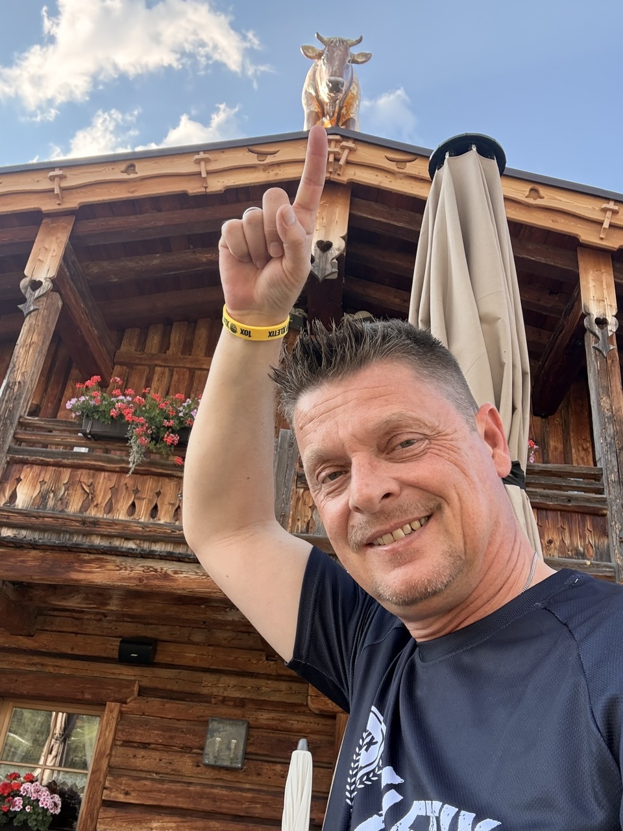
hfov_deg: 46.8
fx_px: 720
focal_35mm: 30
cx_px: 312
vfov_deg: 60.0
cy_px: 416
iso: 40
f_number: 1.9
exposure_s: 1/244
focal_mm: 2.69
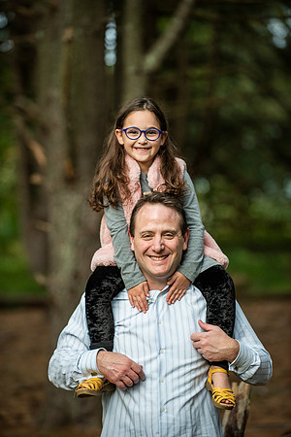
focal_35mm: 160
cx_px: 146
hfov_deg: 8.6
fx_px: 1940
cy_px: 218
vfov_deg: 12.8
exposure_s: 1/320
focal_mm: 160
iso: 1250
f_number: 3.2
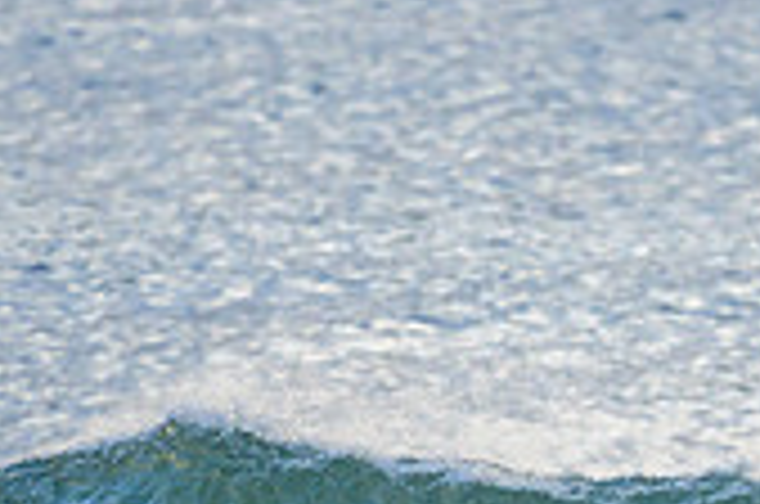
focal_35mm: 2753
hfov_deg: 0.8
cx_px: 904
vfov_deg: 0.5
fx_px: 58009
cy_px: 601
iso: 2000
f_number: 6.3
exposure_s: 1/2500
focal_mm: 800
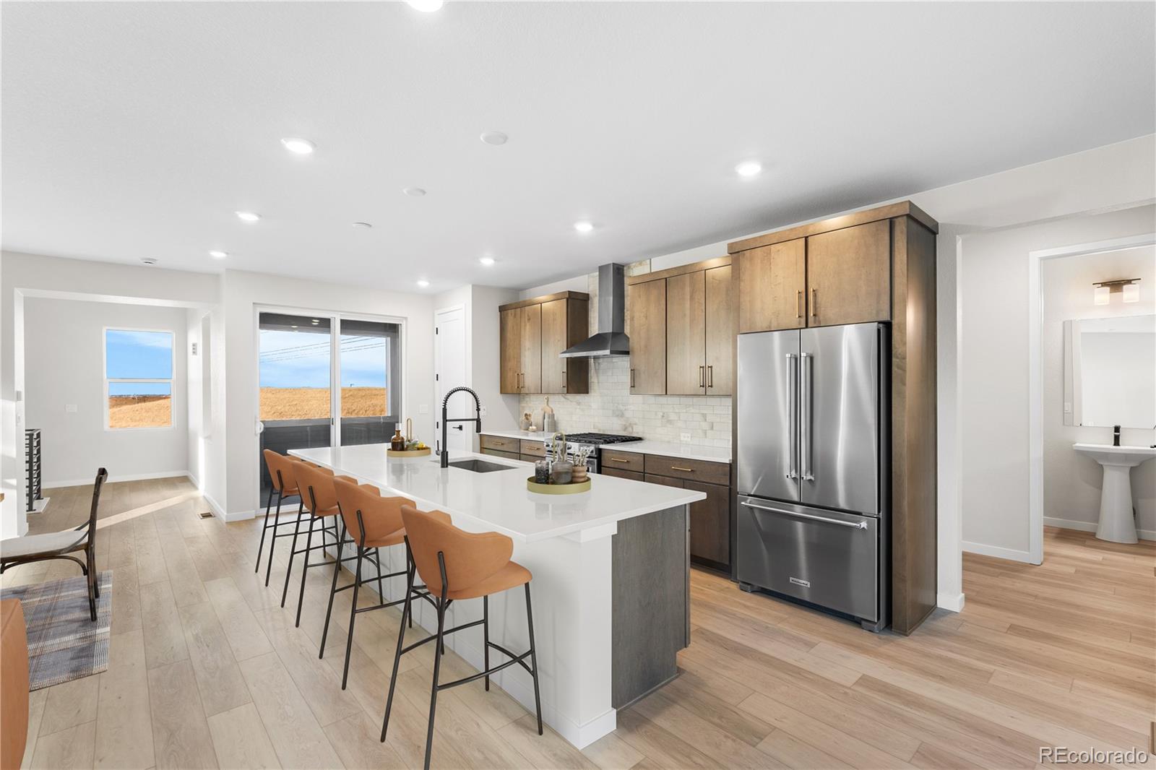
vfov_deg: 72.0
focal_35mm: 16
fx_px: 530
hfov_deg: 95.0
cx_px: 578
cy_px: 385
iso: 160
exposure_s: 1/5
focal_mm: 16.5
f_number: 8
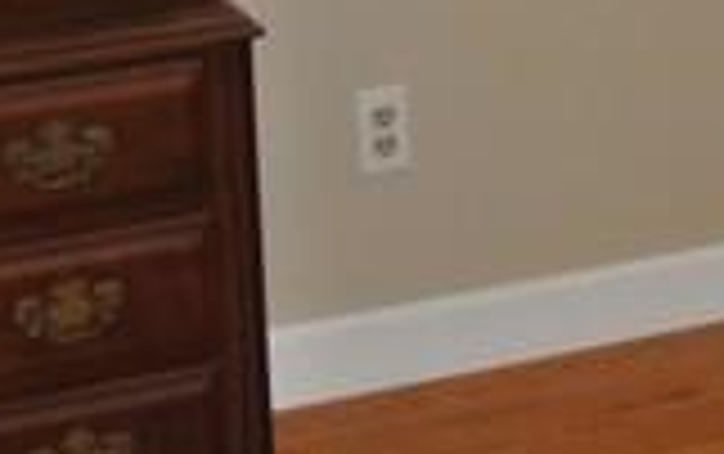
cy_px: -94
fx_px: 2884
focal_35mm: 146
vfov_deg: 8.9
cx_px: 735
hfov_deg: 14.1
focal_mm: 13.6
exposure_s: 1/60
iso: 800
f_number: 4
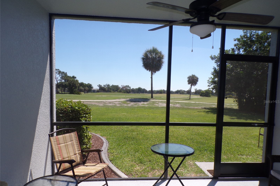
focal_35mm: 25
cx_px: 140
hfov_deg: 71.5
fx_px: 194
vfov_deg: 51.2
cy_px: 101
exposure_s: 1/200
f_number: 5.8
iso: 80
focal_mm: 4.3
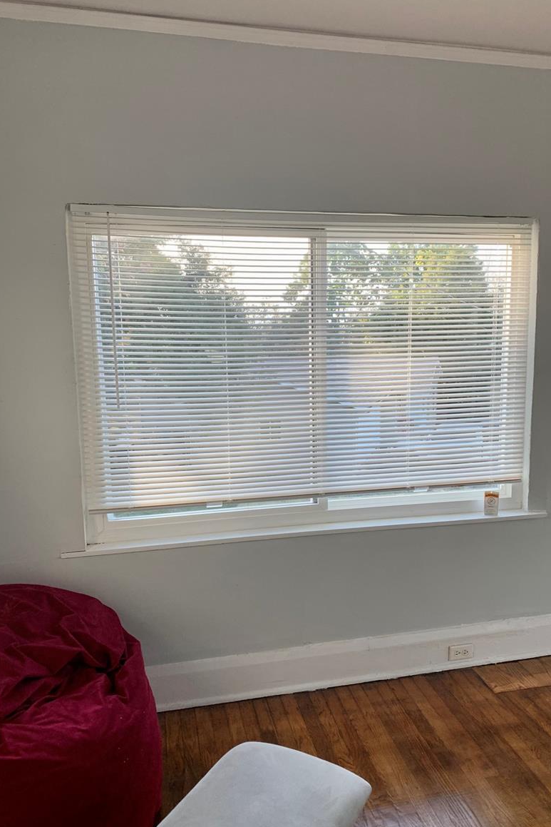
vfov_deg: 65.5
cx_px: 314
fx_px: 643
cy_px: 423
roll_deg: +3.2
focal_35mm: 28
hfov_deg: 46.3
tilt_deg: -7.8
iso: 50
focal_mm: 4.25
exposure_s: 1/121
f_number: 1.8
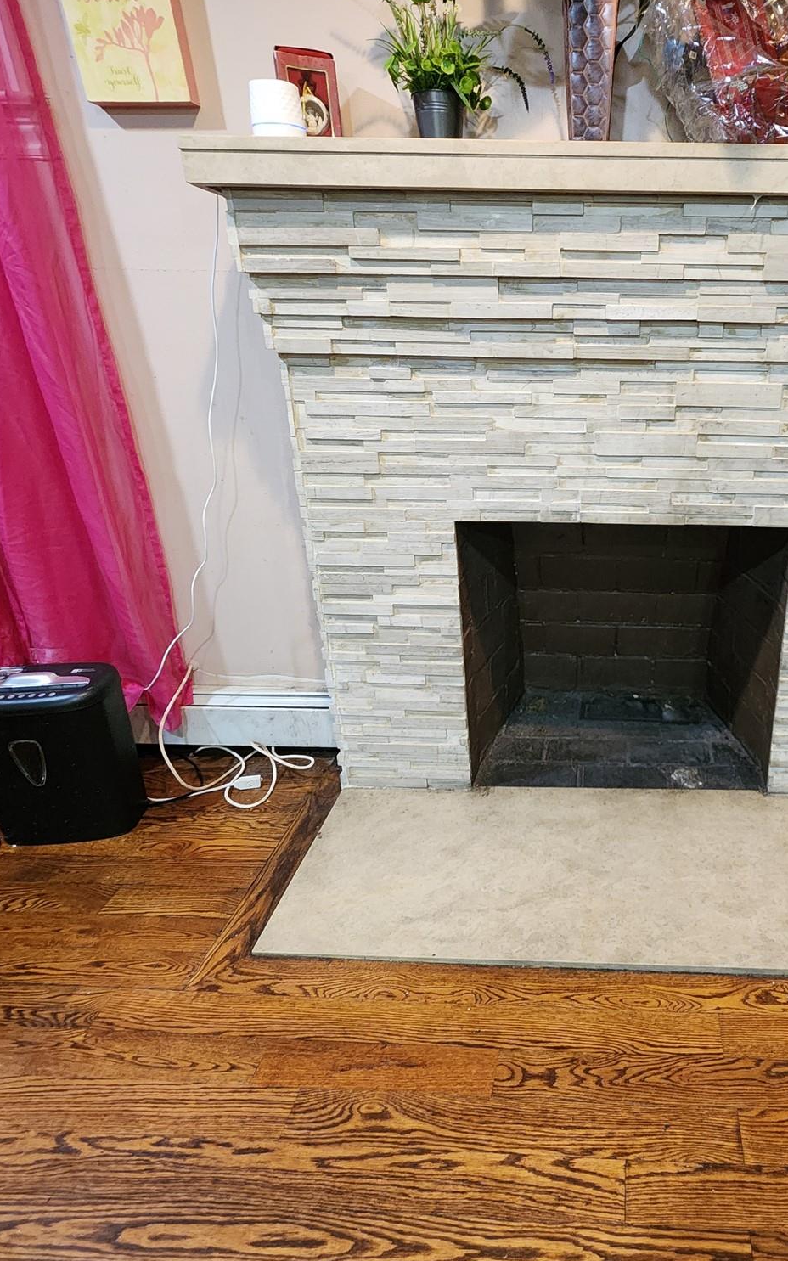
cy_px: 616
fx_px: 653
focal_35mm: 19
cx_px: 621
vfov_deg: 88.0
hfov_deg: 57.9
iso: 500
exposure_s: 1/30
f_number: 2.2
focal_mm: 2.2
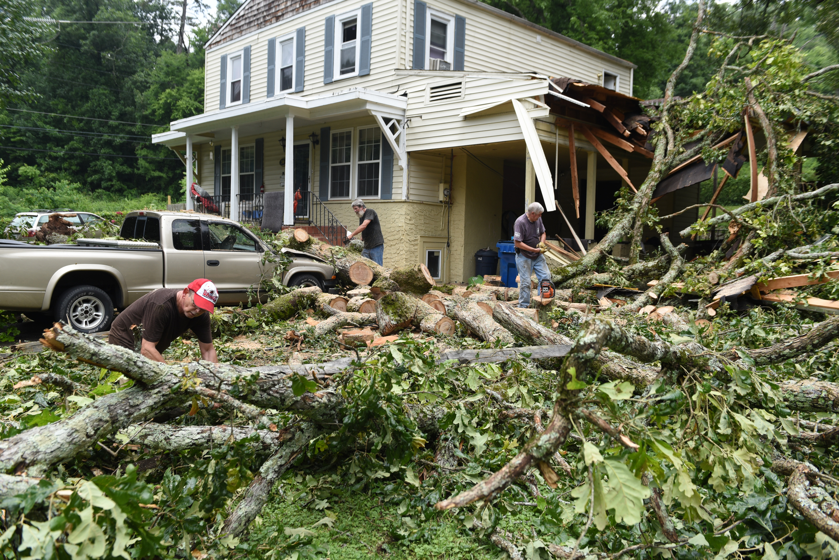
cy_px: 280
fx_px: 723
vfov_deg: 42.4
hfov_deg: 60.3
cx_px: 420
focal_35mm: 31
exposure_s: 1/640
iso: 250
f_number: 5
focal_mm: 31
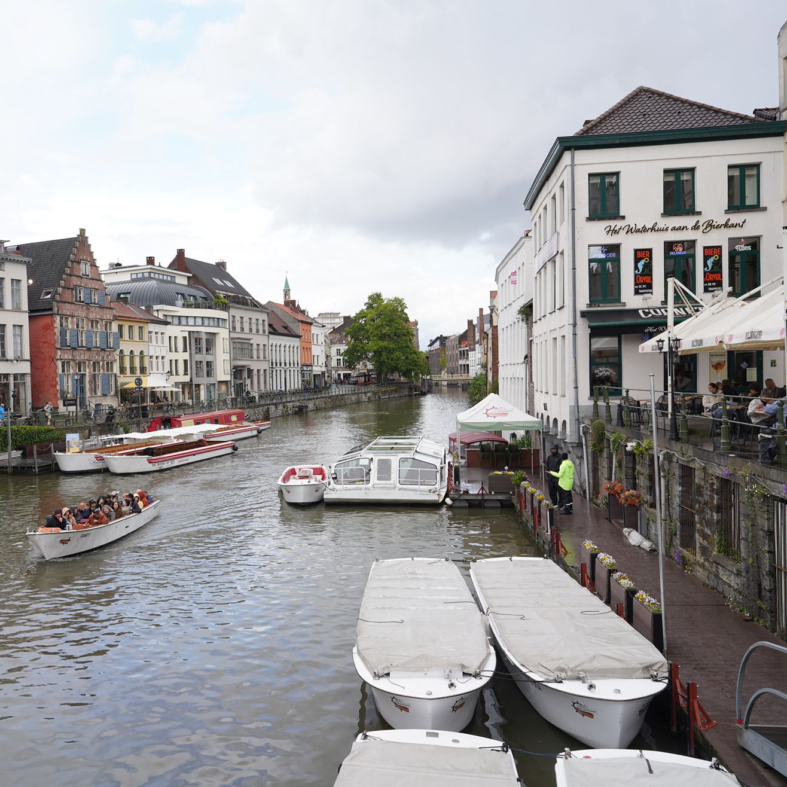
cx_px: 287
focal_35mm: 31
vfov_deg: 52.5
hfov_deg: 51.9
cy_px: 396
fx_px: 797
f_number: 7.1
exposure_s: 1/100
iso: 100
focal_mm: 24
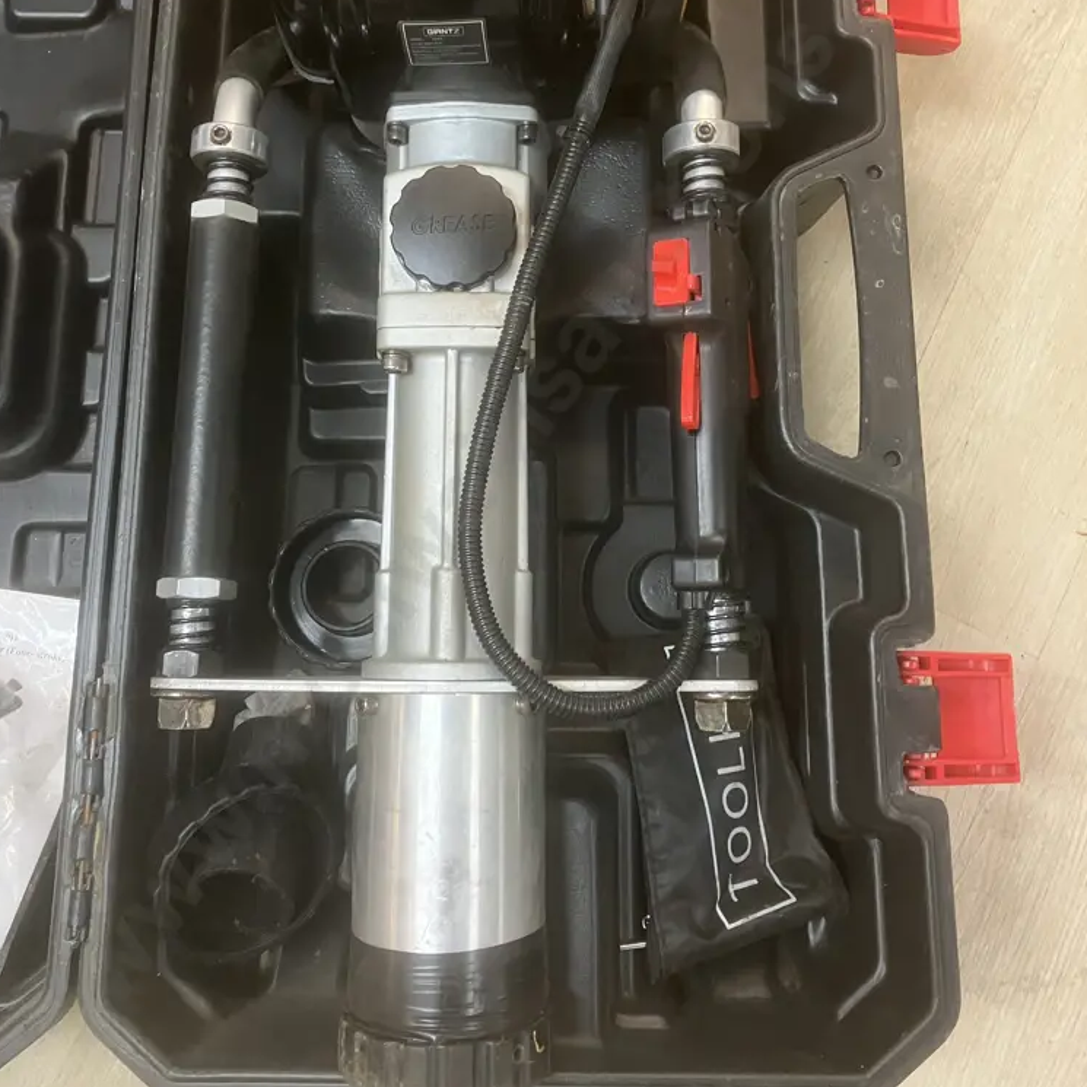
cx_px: 541
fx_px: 1208
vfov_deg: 47.9
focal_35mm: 34
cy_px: 400
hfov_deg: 48.5
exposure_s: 1/50
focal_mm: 3.99
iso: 200
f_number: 1.8
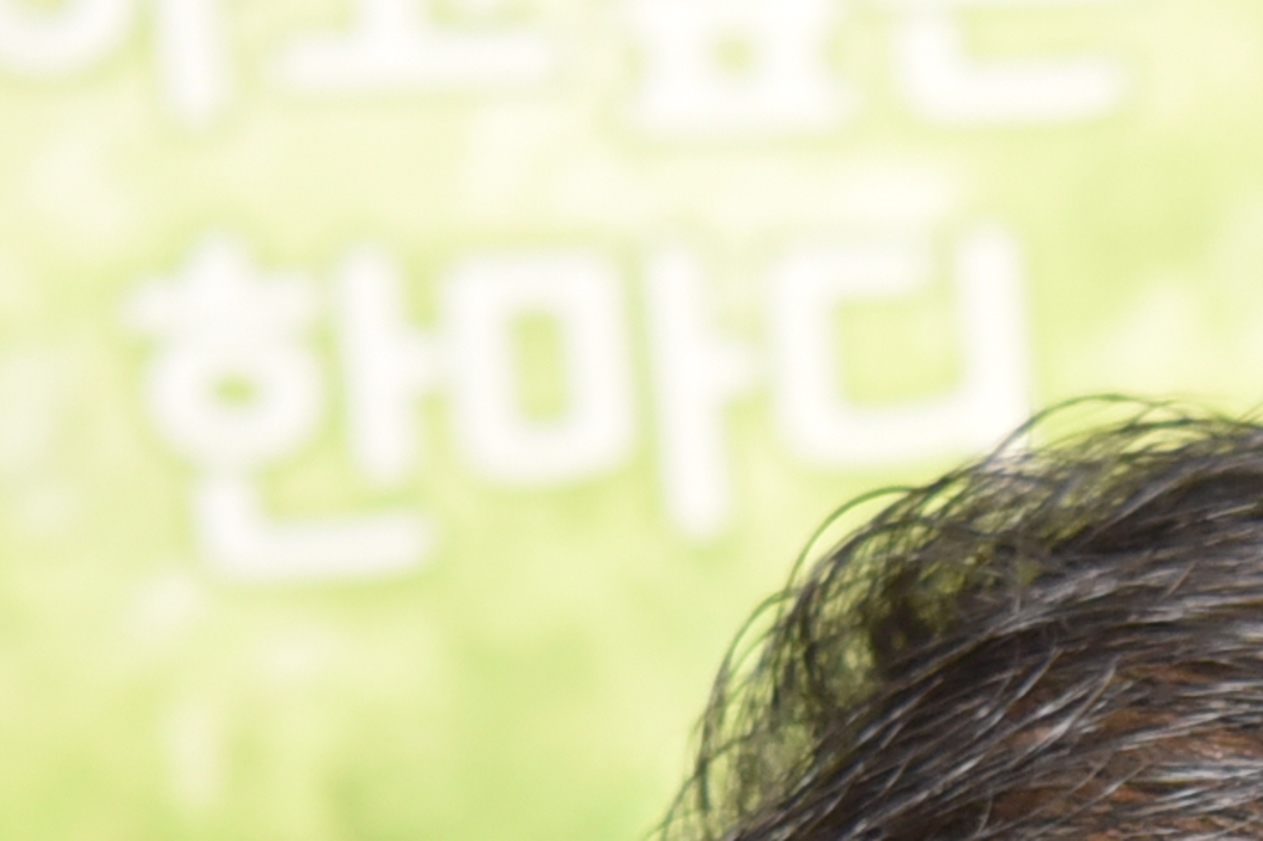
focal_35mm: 183
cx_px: 2347
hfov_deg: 10.5
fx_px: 6418
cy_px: 2020
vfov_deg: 7.1
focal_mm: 30
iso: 1600
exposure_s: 1/60
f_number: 2.8
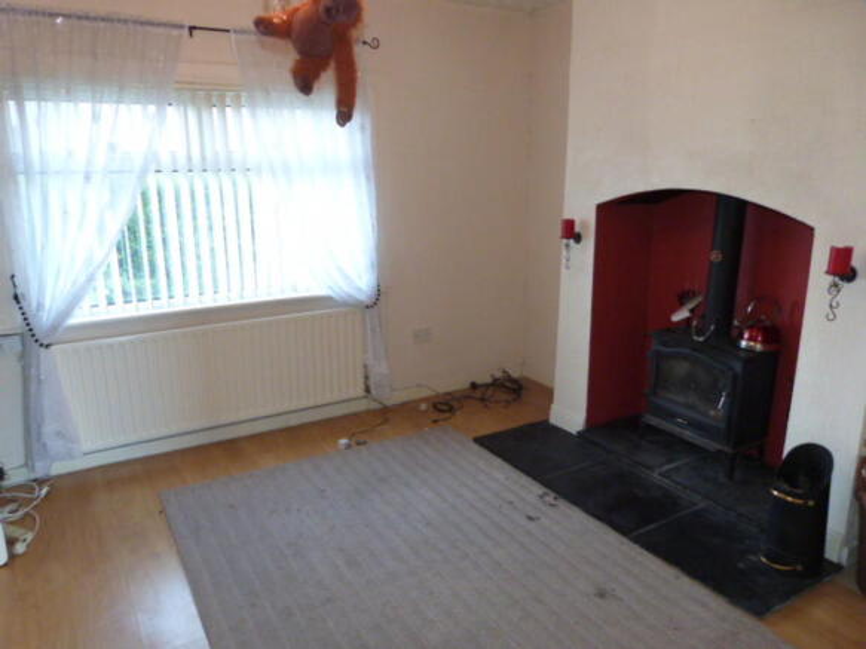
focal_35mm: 25
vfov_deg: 54.9
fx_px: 625
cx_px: 433
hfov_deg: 69.4
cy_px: 324
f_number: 2.8
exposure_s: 1/60
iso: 320
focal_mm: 4.5
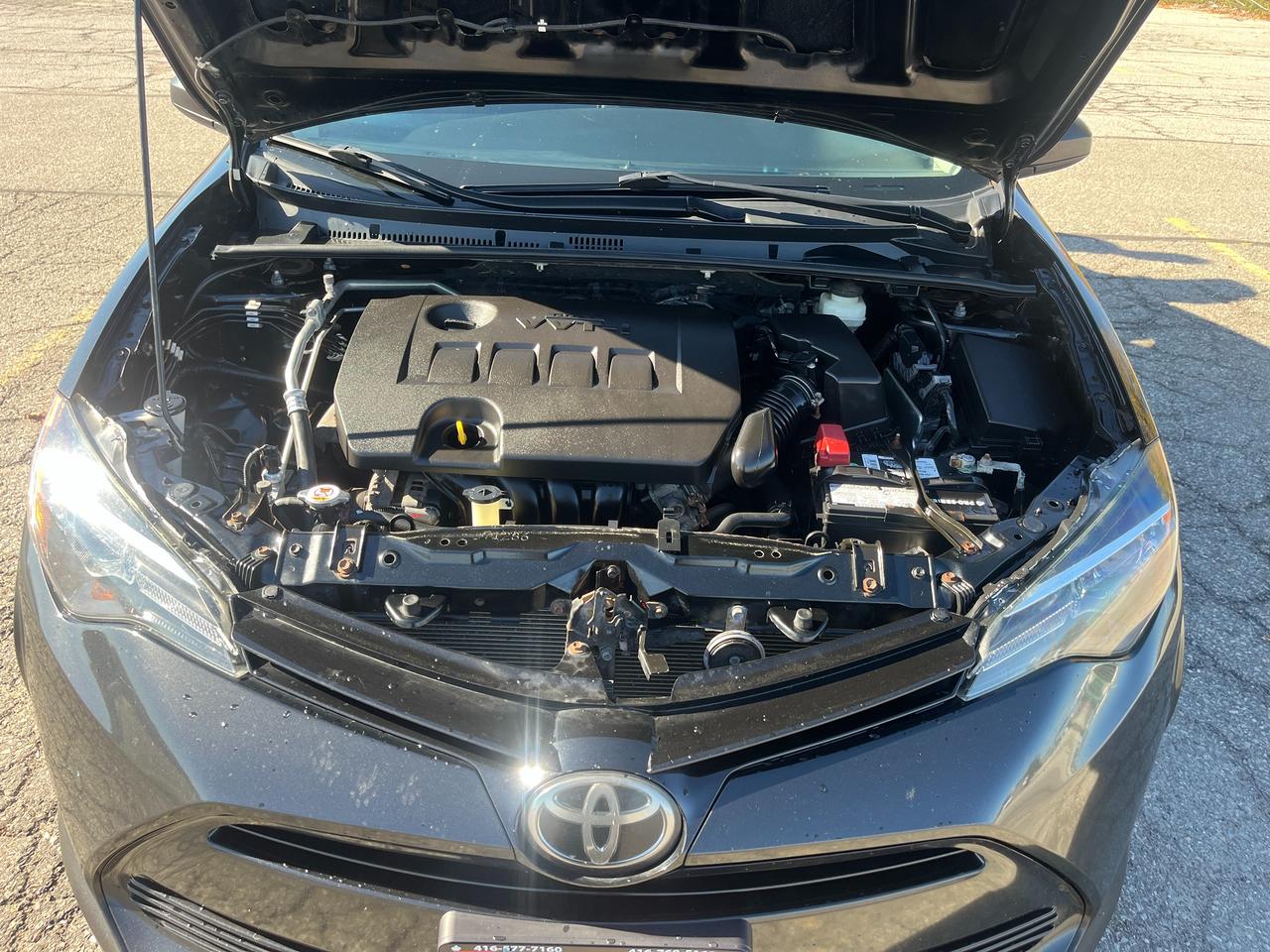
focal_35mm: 26
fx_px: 954
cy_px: 476
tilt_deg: -29.2
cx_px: 635
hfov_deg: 67.3
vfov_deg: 53.1
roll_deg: -3.6
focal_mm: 5.1
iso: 50
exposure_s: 1/342
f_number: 1.6
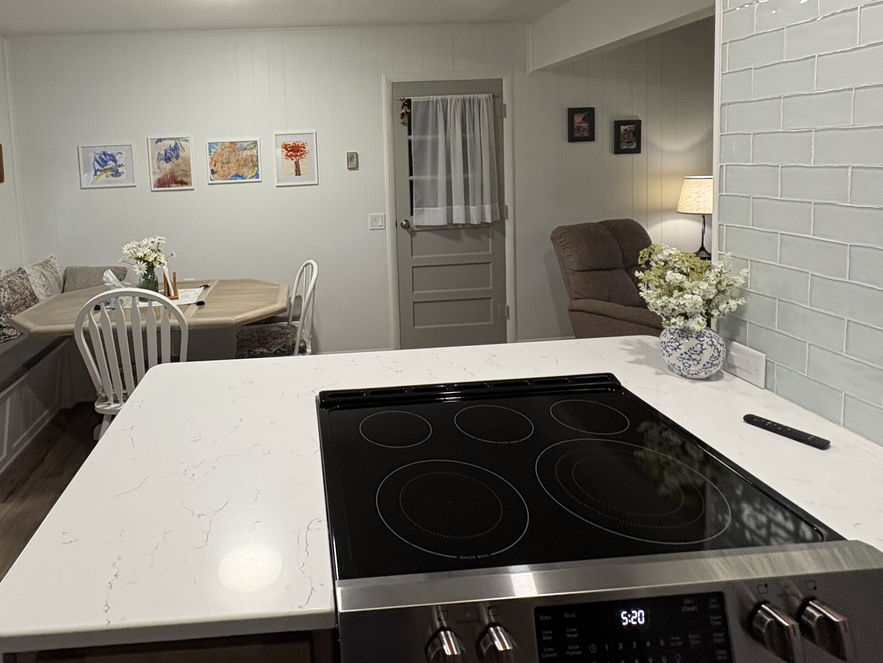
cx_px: 317
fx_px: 536
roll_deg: +3.3
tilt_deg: -4.6
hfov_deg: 77.2
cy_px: 200
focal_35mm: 21
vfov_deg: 61.3
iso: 200
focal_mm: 2.22
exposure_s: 1/91
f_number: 2.2
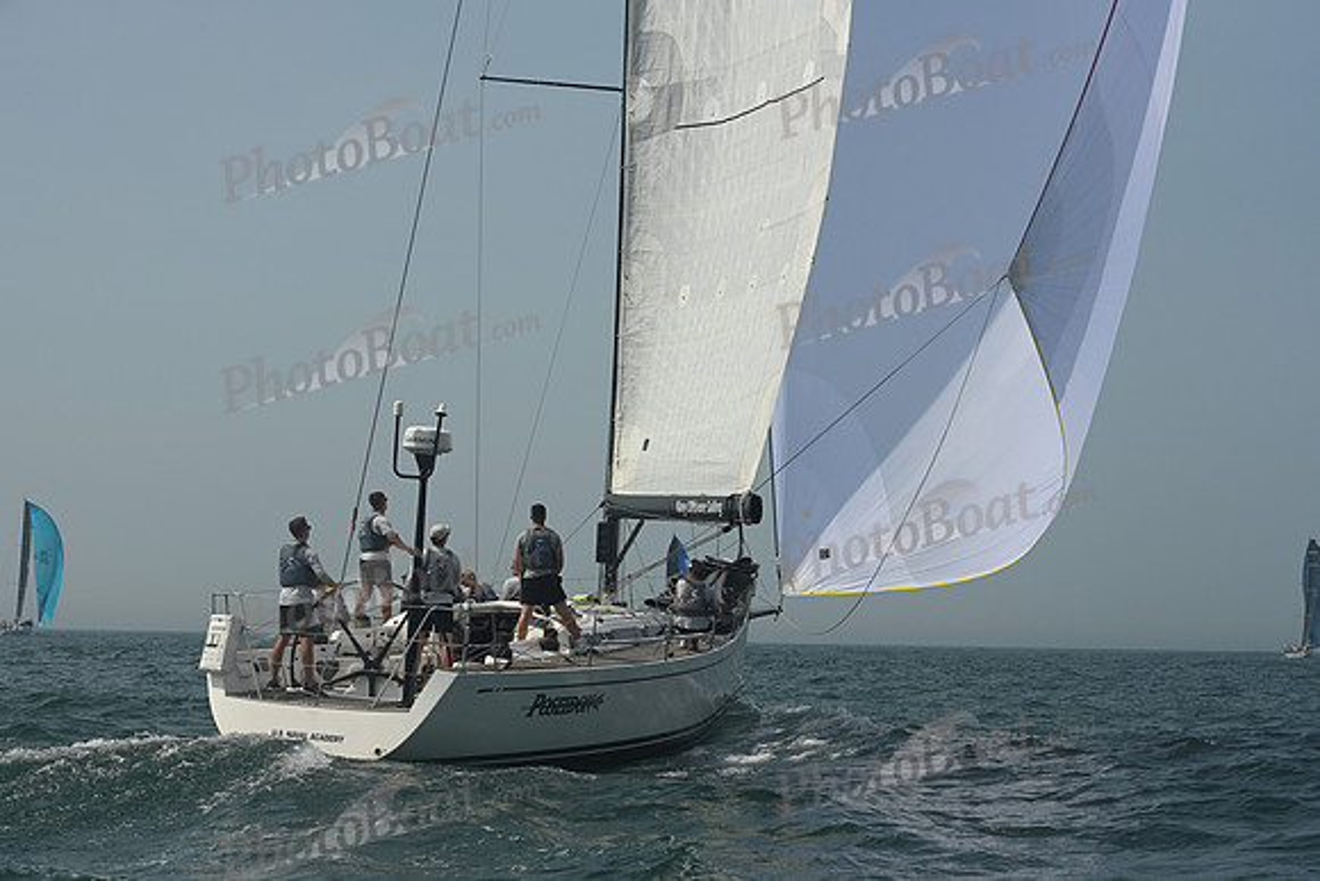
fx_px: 2567
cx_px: 660
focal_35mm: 70
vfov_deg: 19.5
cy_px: 440
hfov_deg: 28.8
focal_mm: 70
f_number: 9
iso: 320
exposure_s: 1/1250
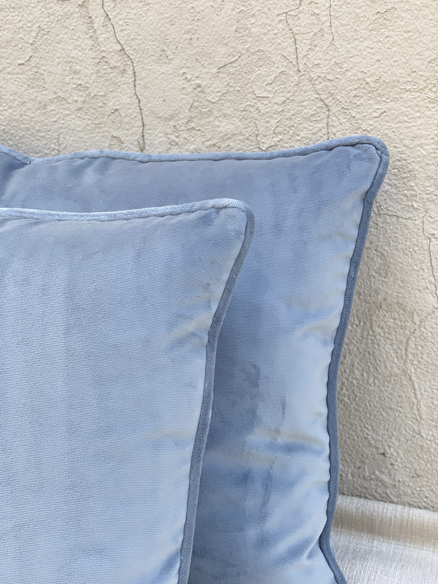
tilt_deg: -19.9
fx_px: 877
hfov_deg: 28.0
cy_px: 292
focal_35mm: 52
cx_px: 219
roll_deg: +3.1
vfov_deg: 36.8
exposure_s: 1/122
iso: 25
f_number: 2
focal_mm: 6
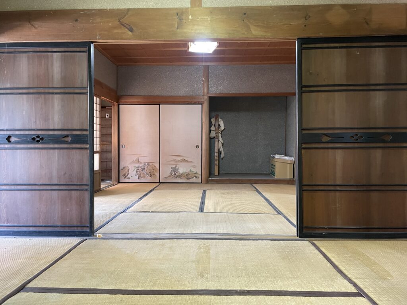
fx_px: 306
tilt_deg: +0.1
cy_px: 152
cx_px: 204
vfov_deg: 53.1
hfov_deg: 67.3
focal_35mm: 26
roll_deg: +0.2
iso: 400
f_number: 1.6
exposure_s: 1/60
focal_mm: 4.2
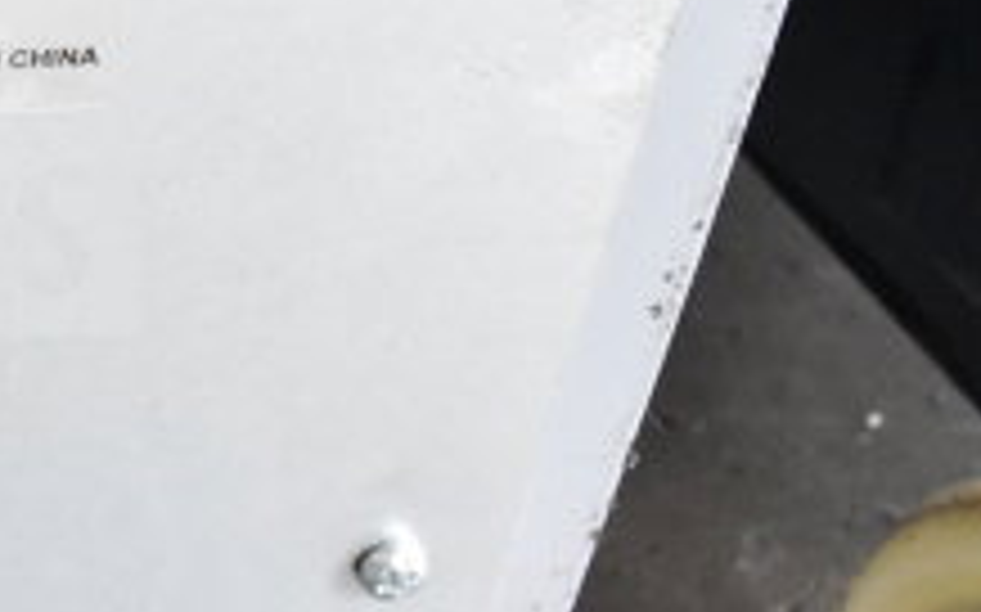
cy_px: -20
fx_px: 2058
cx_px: -369
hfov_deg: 23.1
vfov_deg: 16.5
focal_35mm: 77
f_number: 8
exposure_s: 1/250
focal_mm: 18
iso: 6400
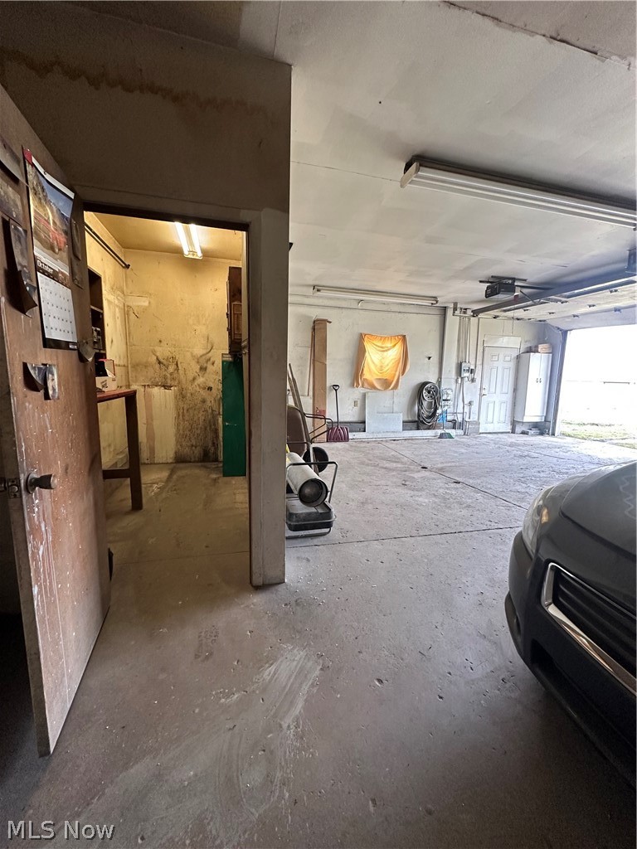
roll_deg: -2.1
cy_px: 424
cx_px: 318
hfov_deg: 85.7
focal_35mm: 14
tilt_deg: -8.3
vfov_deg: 102.1
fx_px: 344
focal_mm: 2.22
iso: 200
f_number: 2.2
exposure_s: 1/90
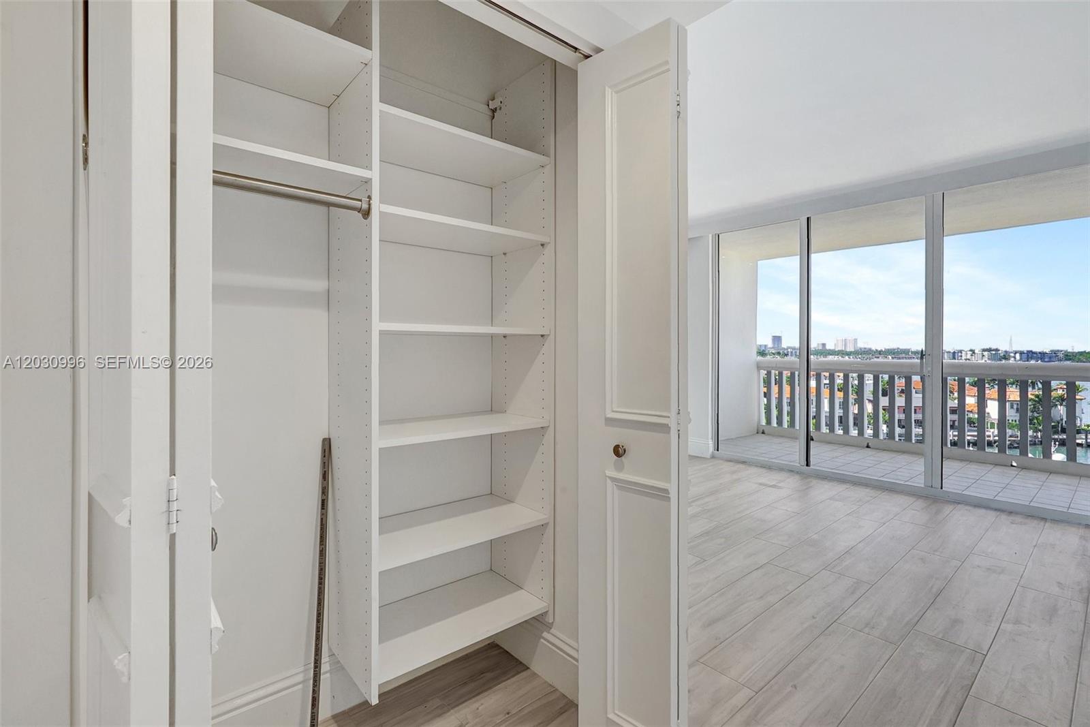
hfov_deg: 95.0
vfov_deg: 72.1
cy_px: 364
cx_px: 545
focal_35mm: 16
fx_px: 500
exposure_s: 1/8
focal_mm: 16.5
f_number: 13
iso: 640
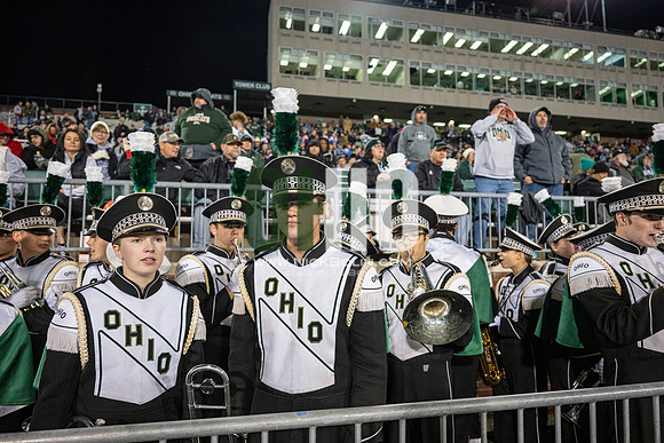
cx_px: 332
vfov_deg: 53.2
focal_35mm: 24
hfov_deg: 73.7
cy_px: 222
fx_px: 443
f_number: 3.2
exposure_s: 1/500
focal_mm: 24
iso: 2000
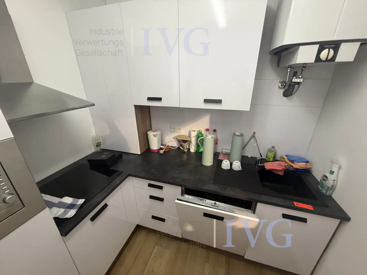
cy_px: 138
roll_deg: +1.5
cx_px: 184
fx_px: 148
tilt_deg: -20.5
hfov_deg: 102.1
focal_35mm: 14
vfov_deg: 85.7
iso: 320
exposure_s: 1/50
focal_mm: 2.22
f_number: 2.2
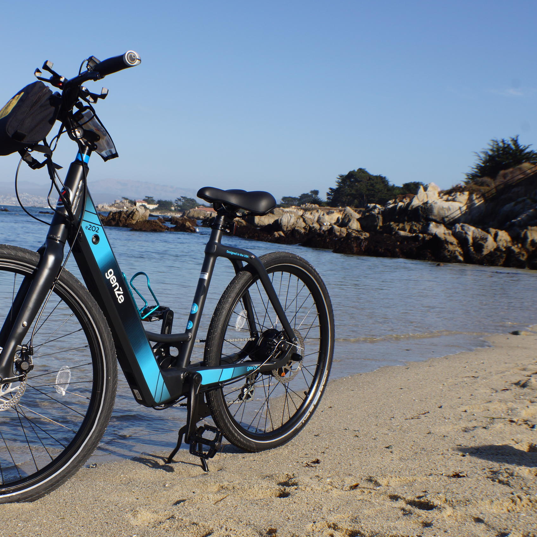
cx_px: 172
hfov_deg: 25.3
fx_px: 1187
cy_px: 268
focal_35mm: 68
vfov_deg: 25.5
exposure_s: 1/160
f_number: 13
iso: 100
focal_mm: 35
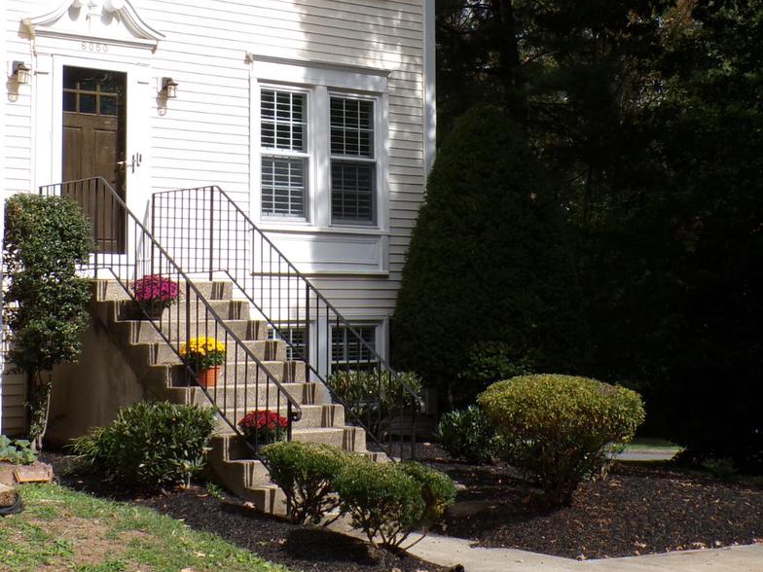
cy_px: 159
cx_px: 467
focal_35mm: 68
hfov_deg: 28.5
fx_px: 1499
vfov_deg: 21.5
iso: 100
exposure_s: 1/600
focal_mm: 6.6
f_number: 4.9
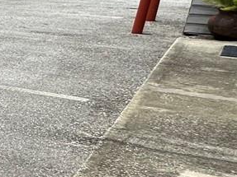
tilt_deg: -18.6
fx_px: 534
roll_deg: +1.2
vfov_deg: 18.9
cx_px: -339
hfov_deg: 14.7
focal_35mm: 78
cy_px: 104
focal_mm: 2.22
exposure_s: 1/2132
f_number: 2.2
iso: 50
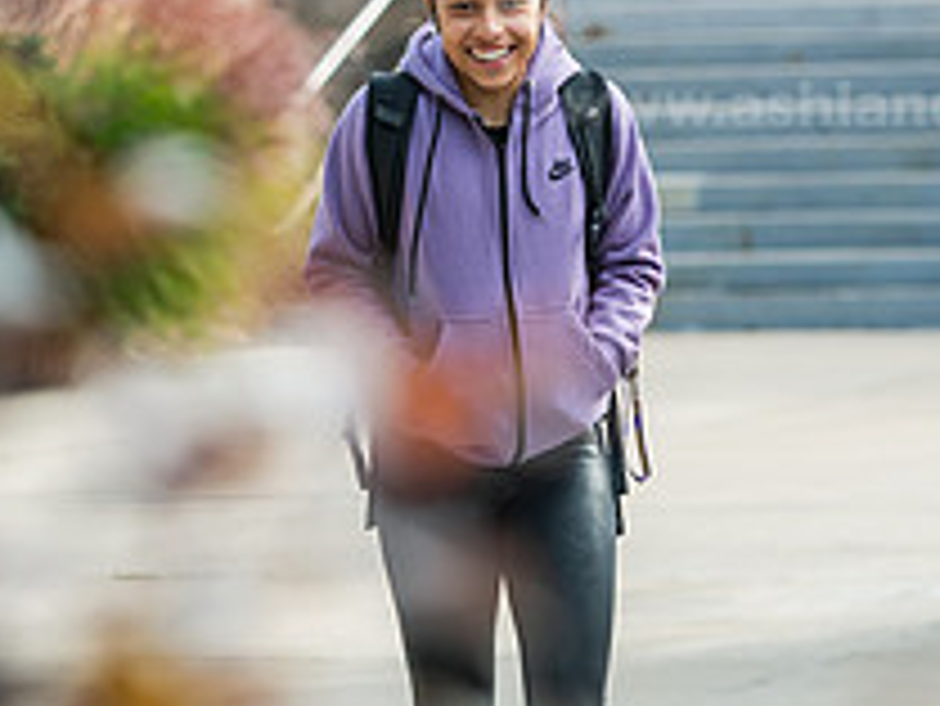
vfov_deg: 5.0
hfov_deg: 6.6
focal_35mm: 299
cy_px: 200
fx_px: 8124
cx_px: 355
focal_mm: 112
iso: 100
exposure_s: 1/320
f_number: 3.2
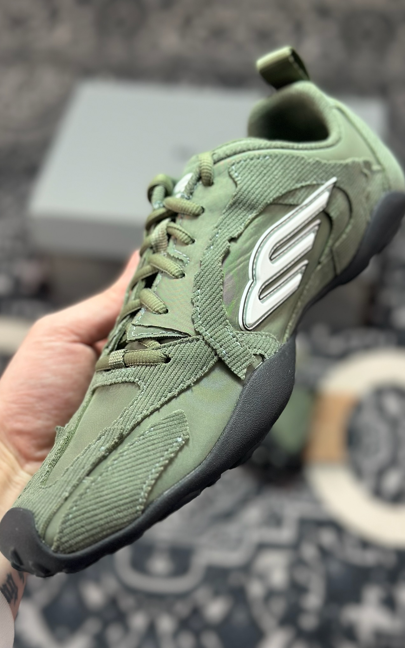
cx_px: 209
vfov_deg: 39.6
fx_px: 901
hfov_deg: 25.3
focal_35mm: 51
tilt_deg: -55.2
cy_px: 324
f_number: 1.78
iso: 80
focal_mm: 6.86
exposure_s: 1/516
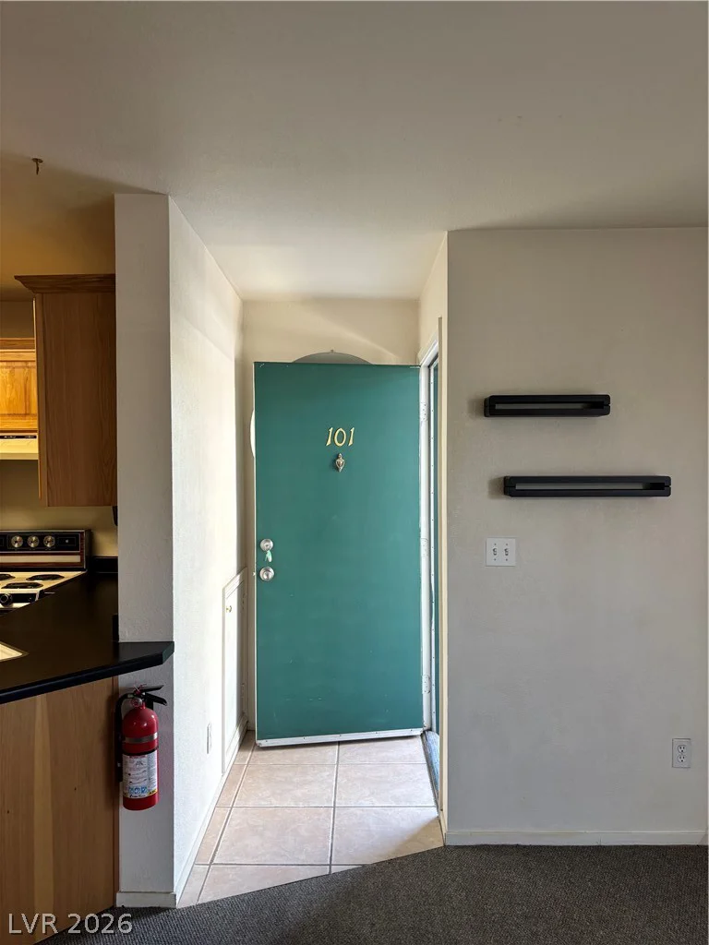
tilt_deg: -1.7
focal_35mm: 26
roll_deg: -1.9
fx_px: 710
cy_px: 472
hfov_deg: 53.1
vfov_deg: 67.3
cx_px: 354
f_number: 1.6
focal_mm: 5.96
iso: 100
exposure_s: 1/60
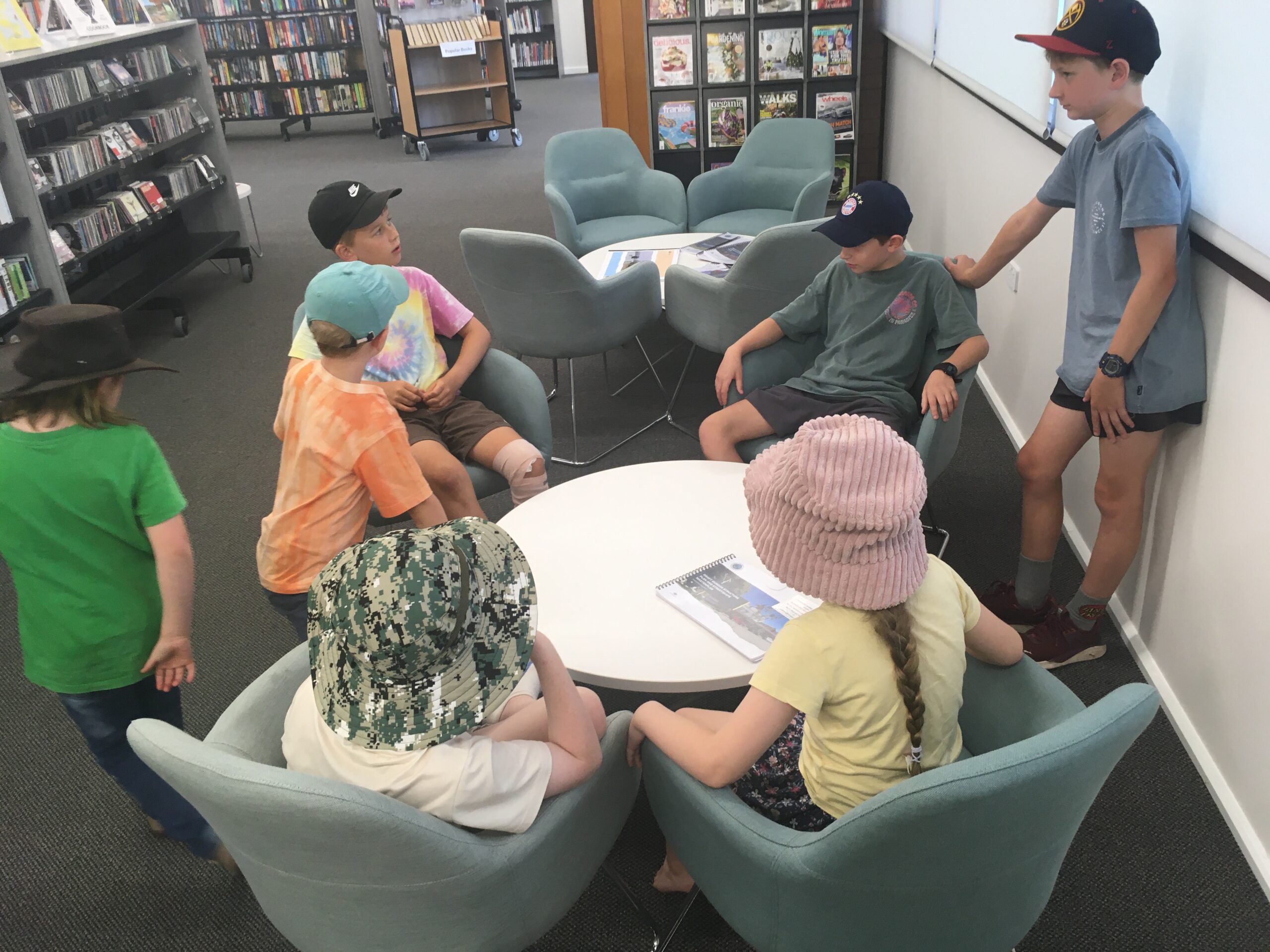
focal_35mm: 29
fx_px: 1064
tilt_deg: -28.3
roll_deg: +4.7
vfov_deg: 48.2
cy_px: 476
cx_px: 635
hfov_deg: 61.7
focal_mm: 4.15
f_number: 2.2
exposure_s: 1/33
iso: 25
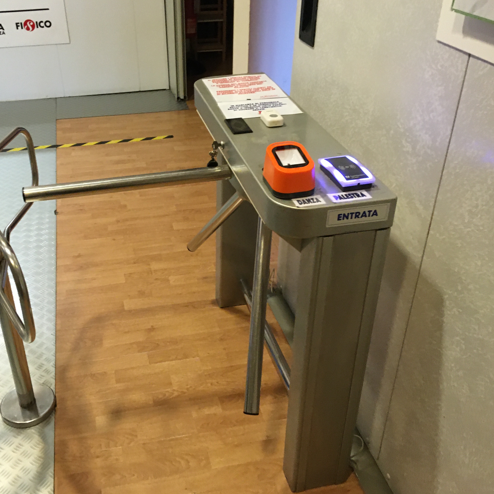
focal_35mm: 35
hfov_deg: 46.9
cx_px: 193
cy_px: 244
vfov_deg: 47.2
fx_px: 565
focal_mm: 4.15
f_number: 2.2
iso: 200
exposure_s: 1/25
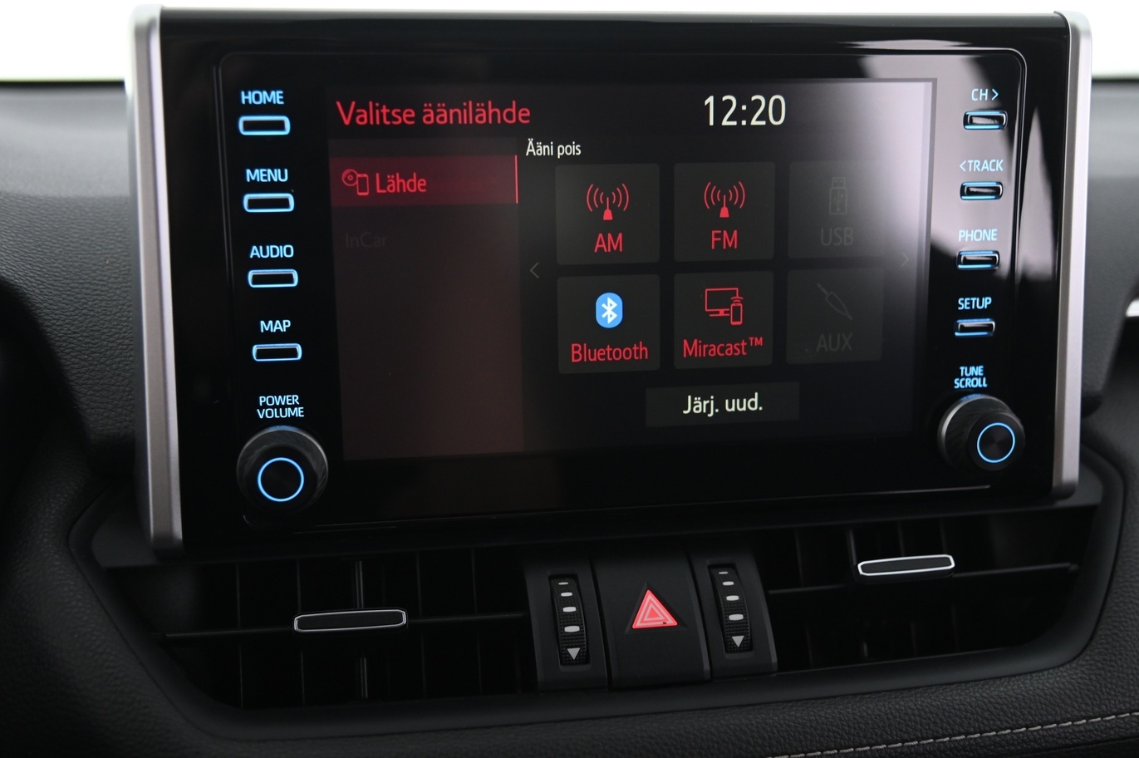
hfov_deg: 43.6
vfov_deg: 29.8
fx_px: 1423
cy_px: 431
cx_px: 575
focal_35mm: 45
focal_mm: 38
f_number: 4
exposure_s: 1/25
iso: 2000
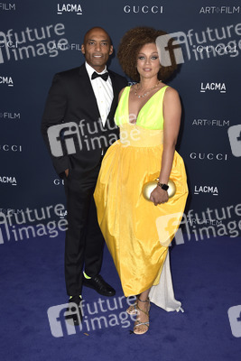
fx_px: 482
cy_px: 180
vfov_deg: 41.1
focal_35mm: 48
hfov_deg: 28.1
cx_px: 120
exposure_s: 1/250
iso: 500
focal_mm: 48
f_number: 6.3
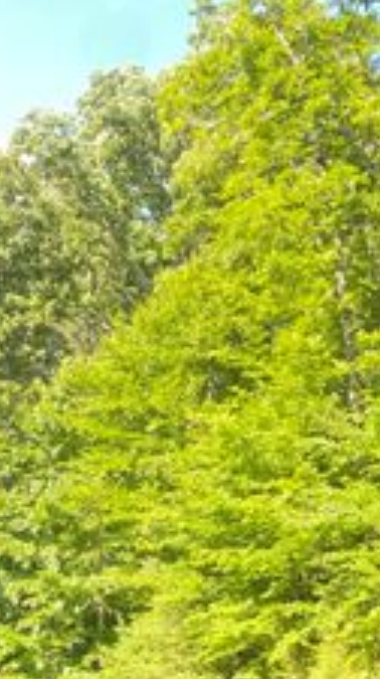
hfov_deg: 18.8
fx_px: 1132
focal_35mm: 63
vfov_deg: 32.3
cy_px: 557
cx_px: 326
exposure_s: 1/121
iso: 40
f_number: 1.8
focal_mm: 4.25
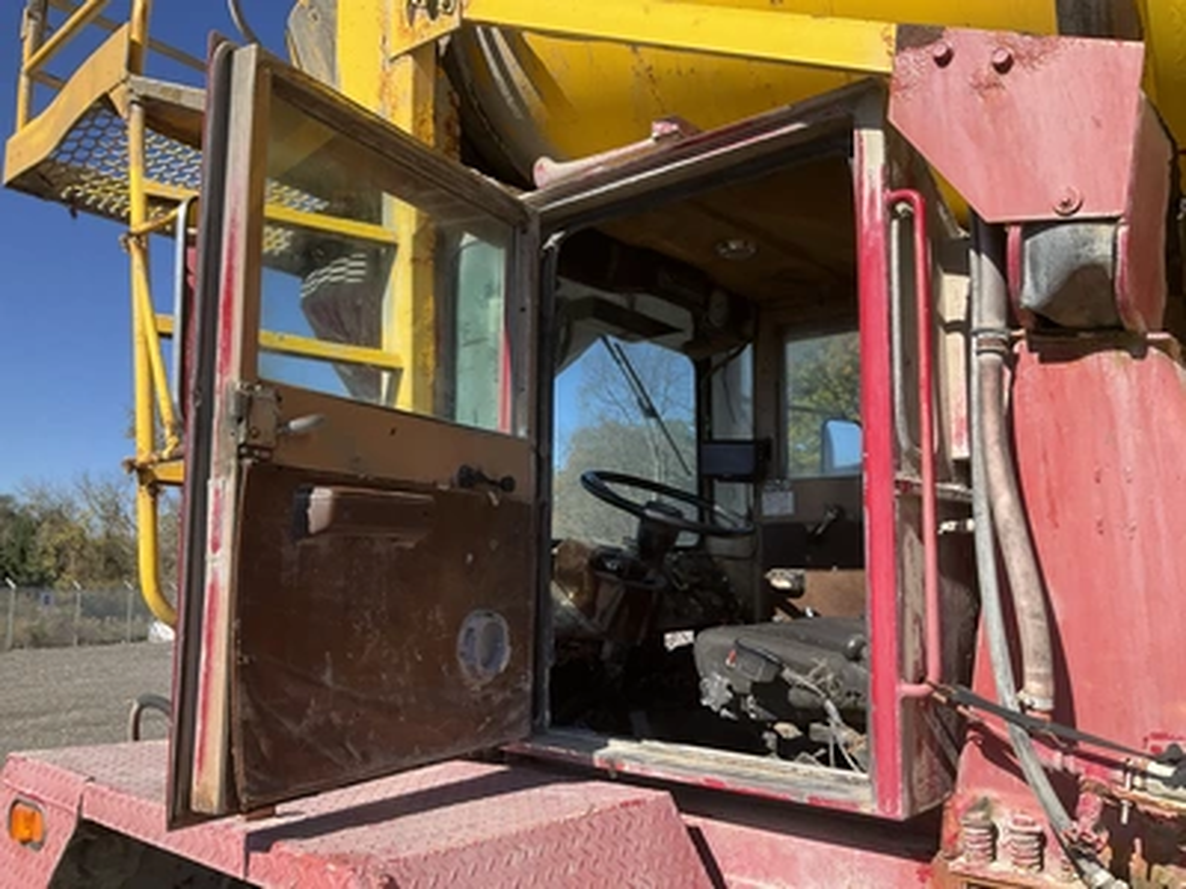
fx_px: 994
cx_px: 593
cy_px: 444
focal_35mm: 29
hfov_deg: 61.7
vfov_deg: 48.2
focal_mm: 3
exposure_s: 1/1121
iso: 25
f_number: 1.8
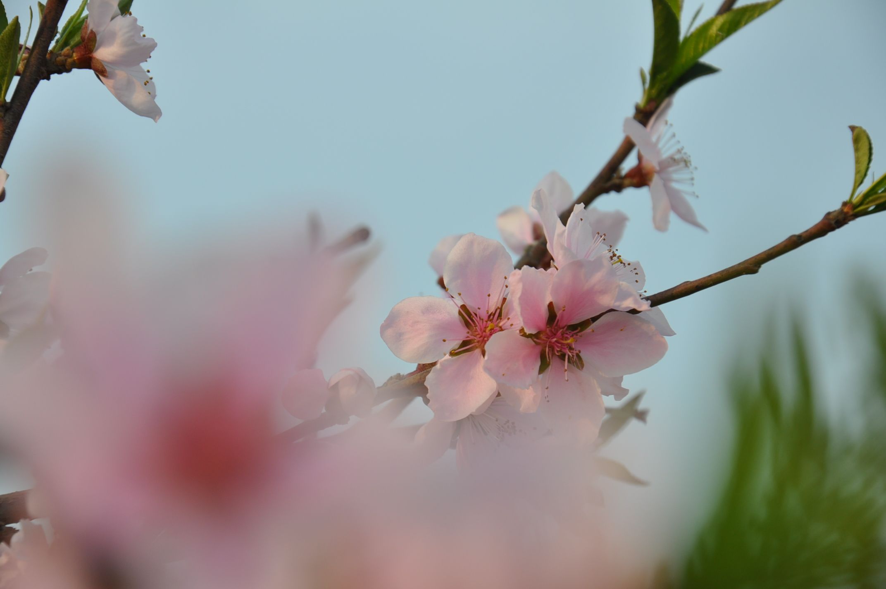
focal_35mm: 158
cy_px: 294
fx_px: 3872
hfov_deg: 13.1
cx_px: 443
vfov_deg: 8.7
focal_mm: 105
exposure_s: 1/250
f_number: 8
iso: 200
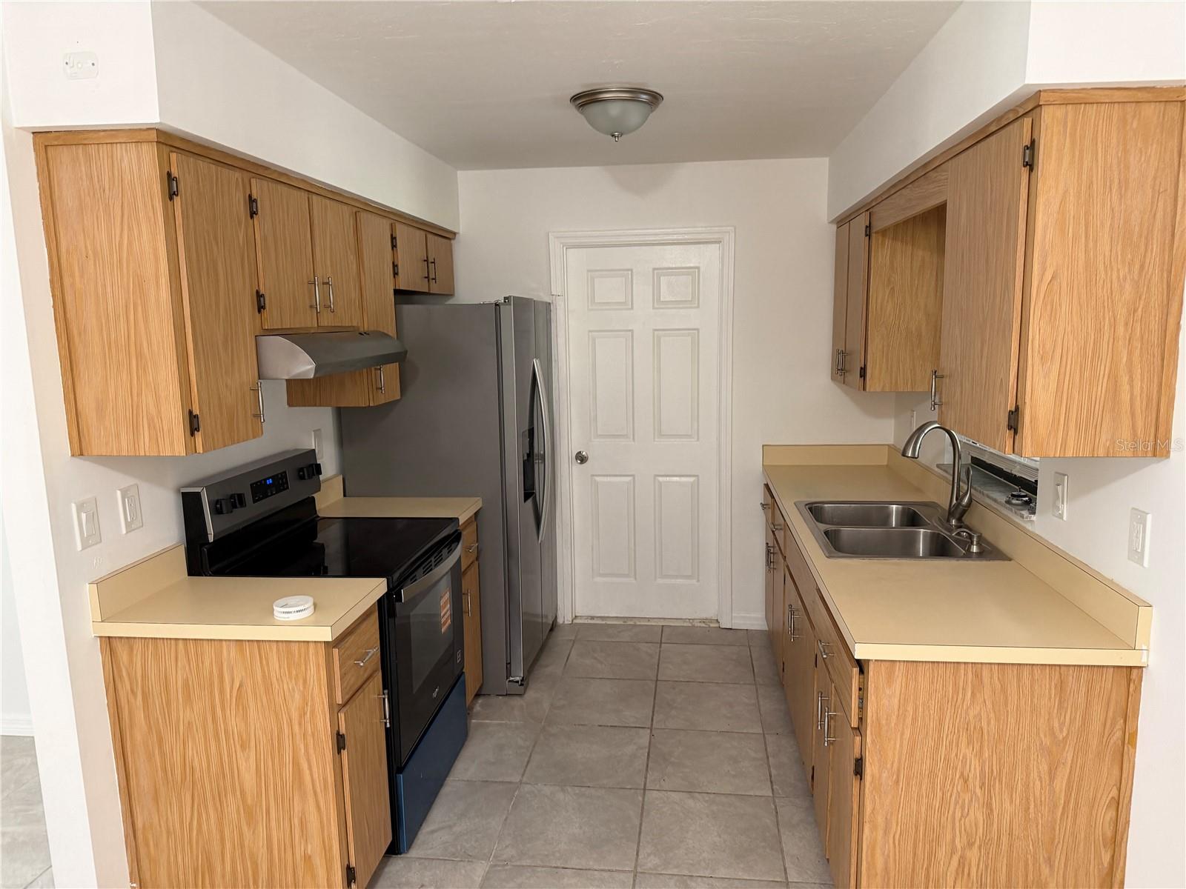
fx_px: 822
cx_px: 593
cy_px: 444
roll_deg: +2.0
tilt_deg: -8.1
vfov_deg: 56.8
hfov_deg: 71.6
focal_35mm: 24
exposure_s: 1/60
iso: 250
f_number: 1.78
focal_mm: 6.76
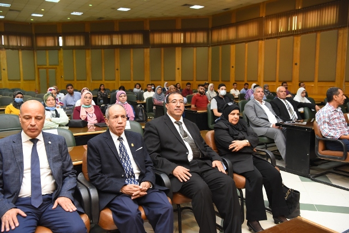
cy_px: 116
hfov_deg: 55.8
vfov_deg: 38.9
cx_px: 174
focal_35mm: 34
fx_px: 330
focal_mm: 34
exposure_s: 1/125
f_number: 4.5
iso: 2500
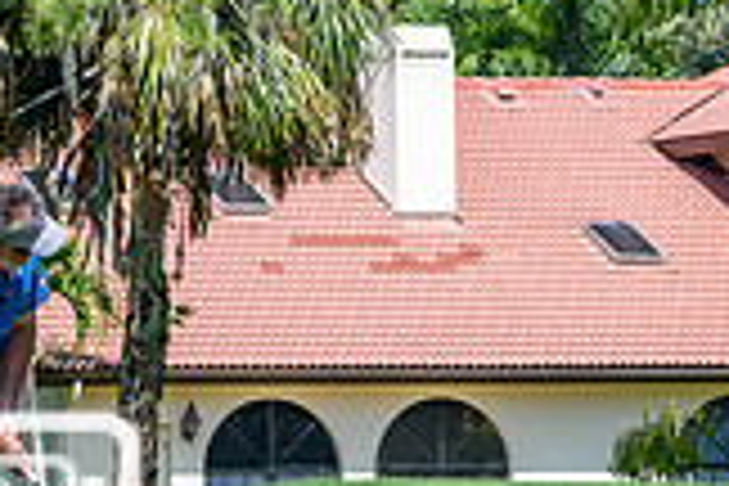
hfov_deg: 5.4
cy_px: 443
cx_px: 868
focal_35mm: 377
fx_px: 7634
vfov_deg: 3.6
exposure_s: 1/800
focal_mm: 70
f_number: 7.1
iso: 200
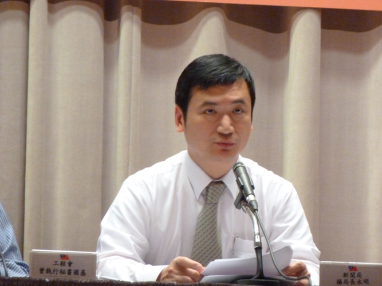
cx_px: 191
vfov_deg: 5.0
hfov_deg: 6.6
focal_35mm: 300
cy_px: 143
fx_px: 3310
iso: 800
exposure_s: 1/30
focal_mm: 49.2
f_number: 4.9
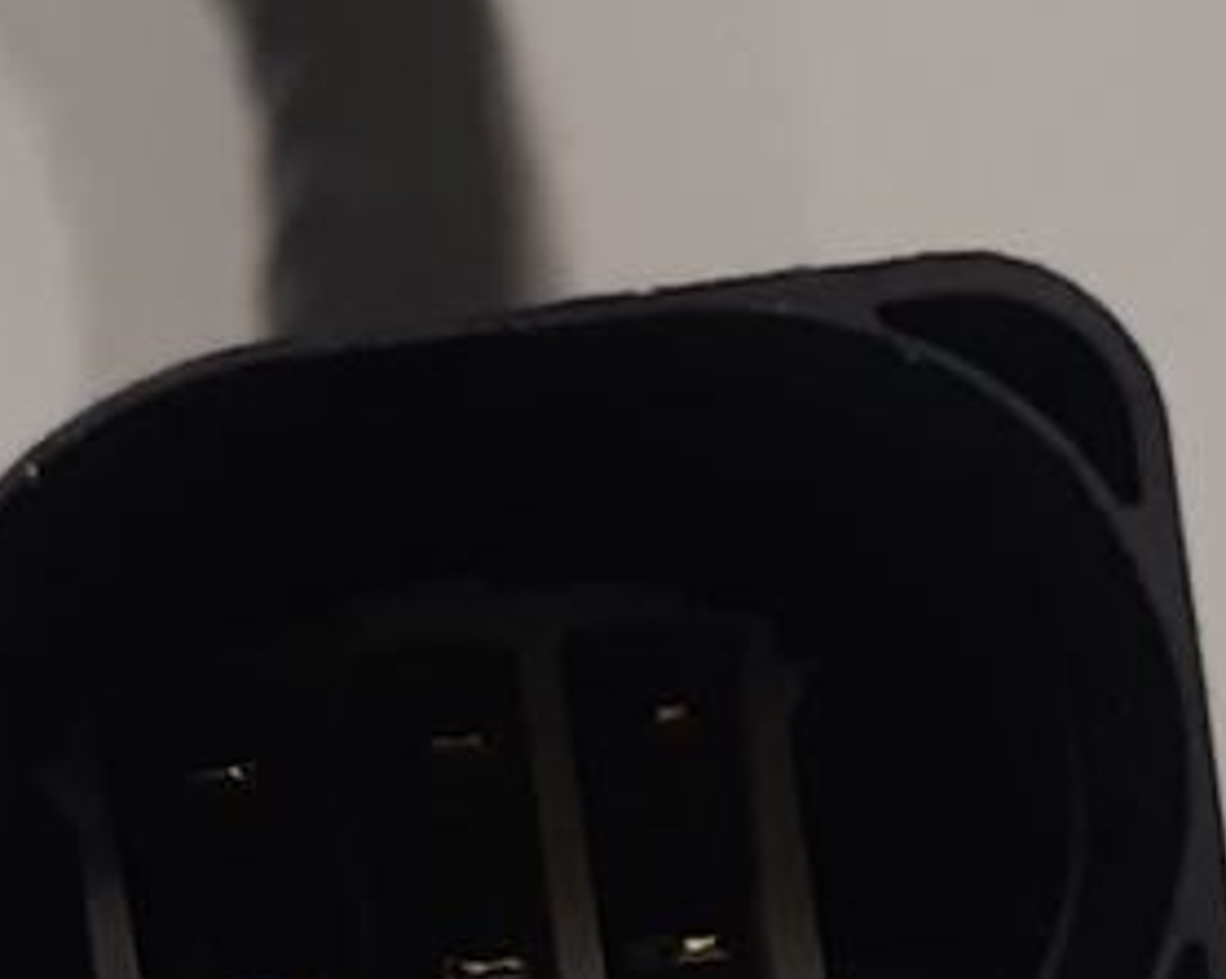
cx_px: 573
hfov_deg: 10.3
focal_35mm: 187
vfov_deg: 8.3
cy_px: 688
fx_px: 6781
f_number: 1.7
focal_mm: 3.93
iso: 100
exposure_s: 1/50
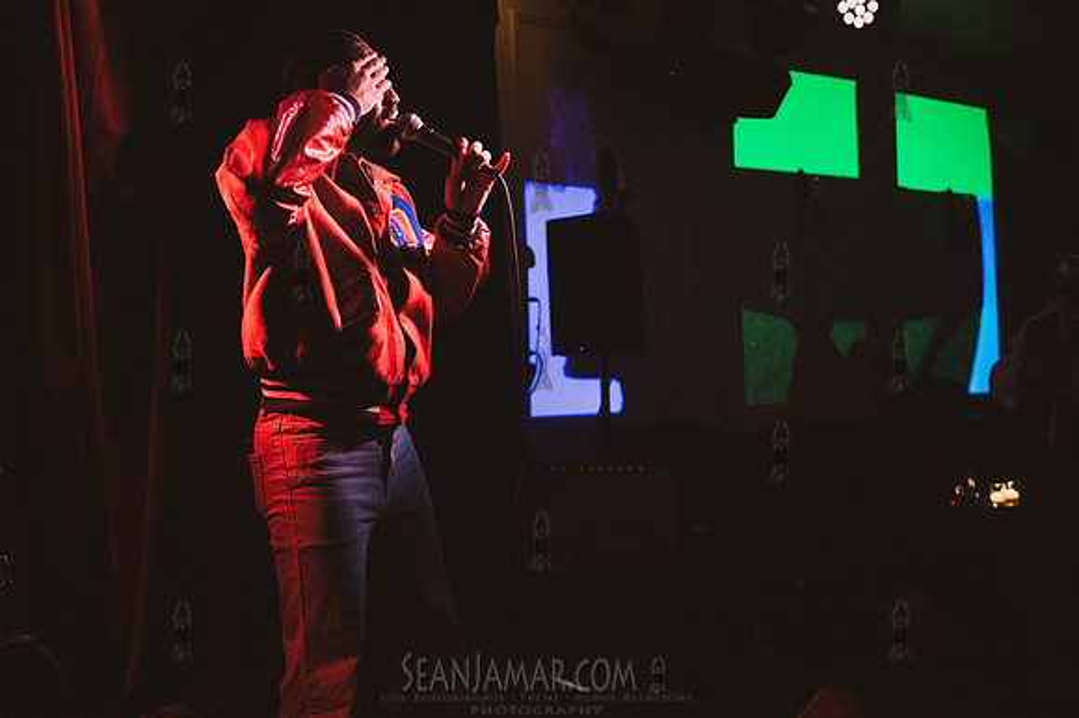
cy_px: 359
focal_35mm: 42
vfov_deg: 31.9
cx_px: 540
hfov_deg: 46.4
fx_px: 1258
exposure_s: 1/320
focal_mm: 42
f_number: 3.5
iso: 12800
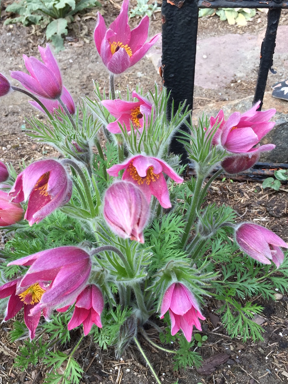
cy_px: 191
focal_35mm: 39
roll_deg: +5.5
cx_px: 136
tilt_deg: -40.5
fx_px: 433
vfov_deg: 47.9
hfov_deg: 36.8
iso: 32
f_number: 2.2
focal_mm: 4.15
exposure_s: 1/100
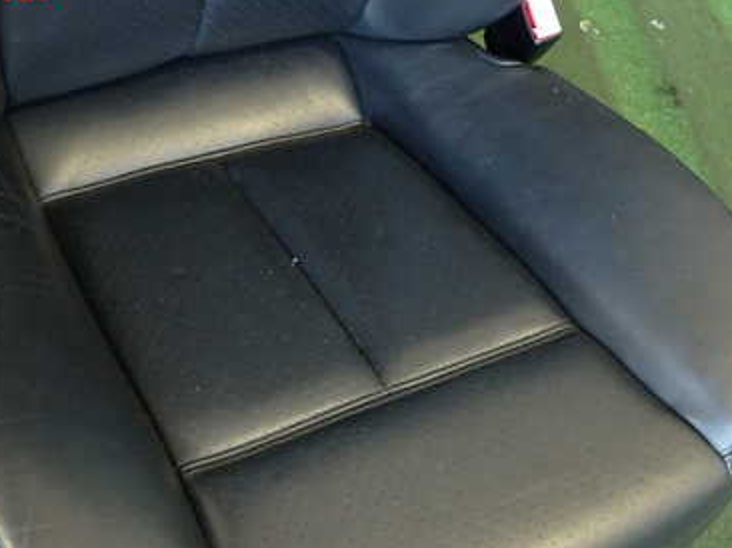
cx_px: 284
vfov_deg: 34.4
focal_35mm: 41
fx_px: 866
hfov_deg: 45.5
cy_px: 412
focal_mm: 4.5
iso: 250
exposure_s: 1/30
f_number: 2
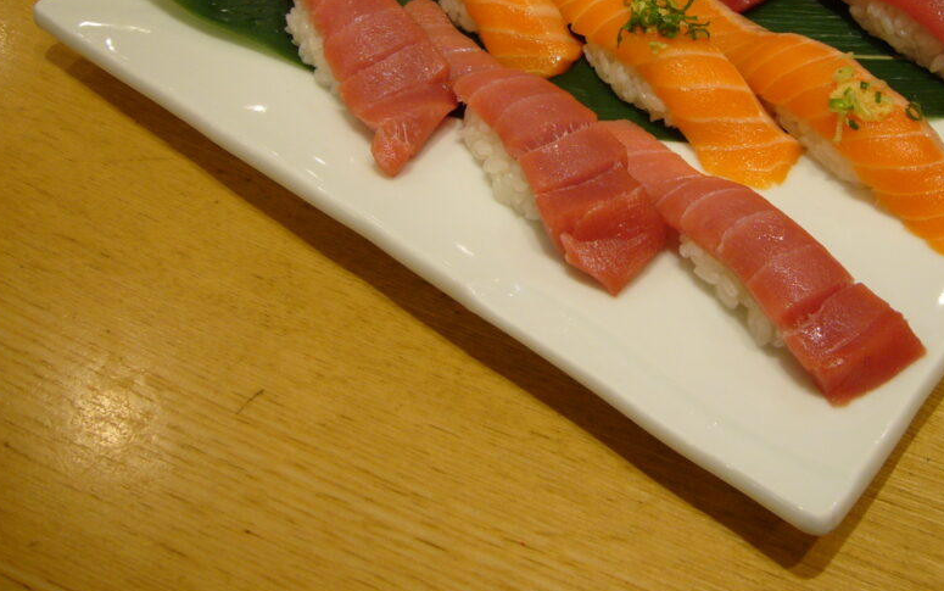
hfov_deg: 40.8
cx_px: 588
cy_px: 141
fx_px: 1261
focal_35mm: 49
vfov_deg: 26.0
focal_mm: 5.8
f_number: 2.8
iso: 100
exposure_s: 1/40
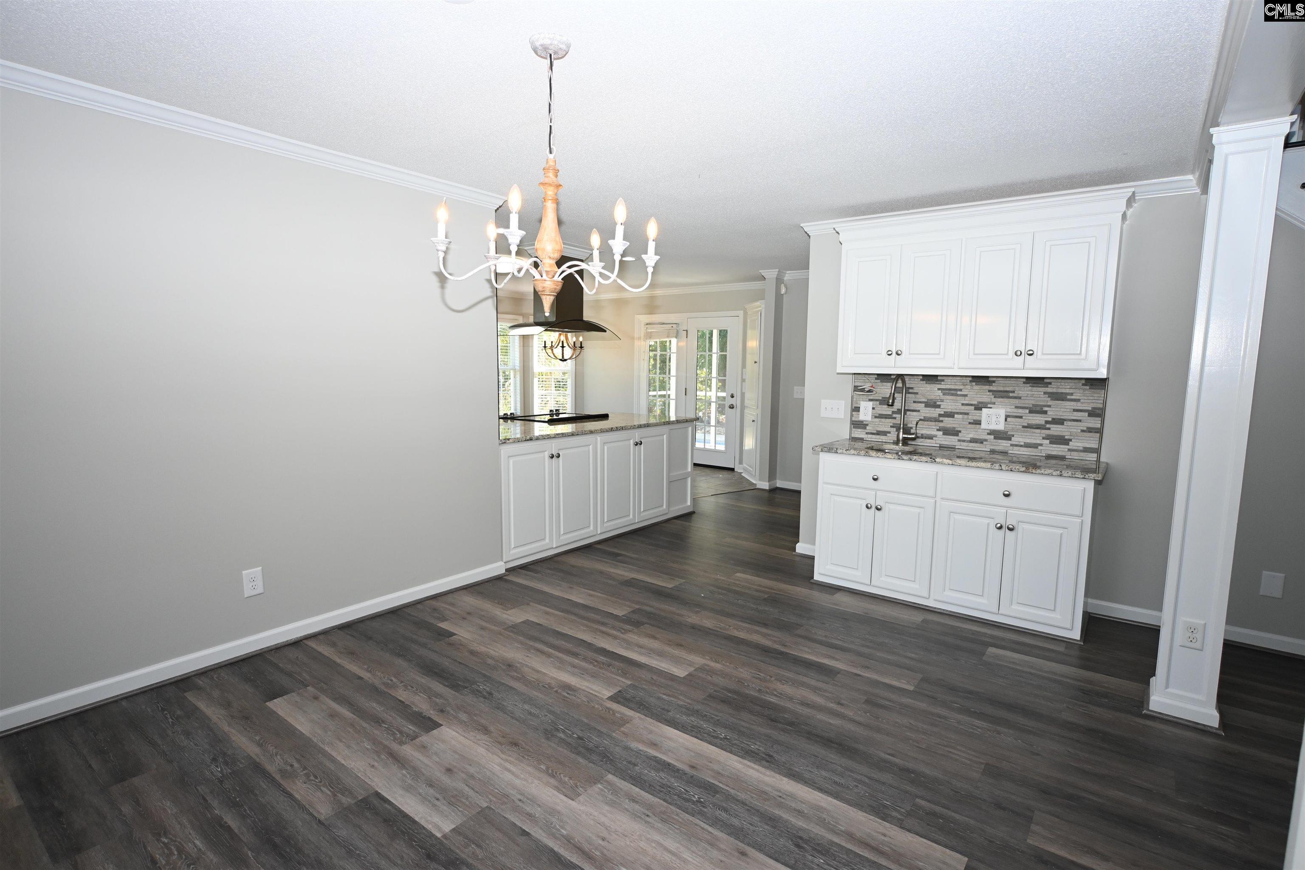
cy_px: 435
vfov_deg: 67.4
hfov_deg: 90.0
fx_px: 652
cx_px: 652
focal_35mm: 18
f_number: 3.5
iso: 400
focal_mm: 12
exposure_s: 1/200
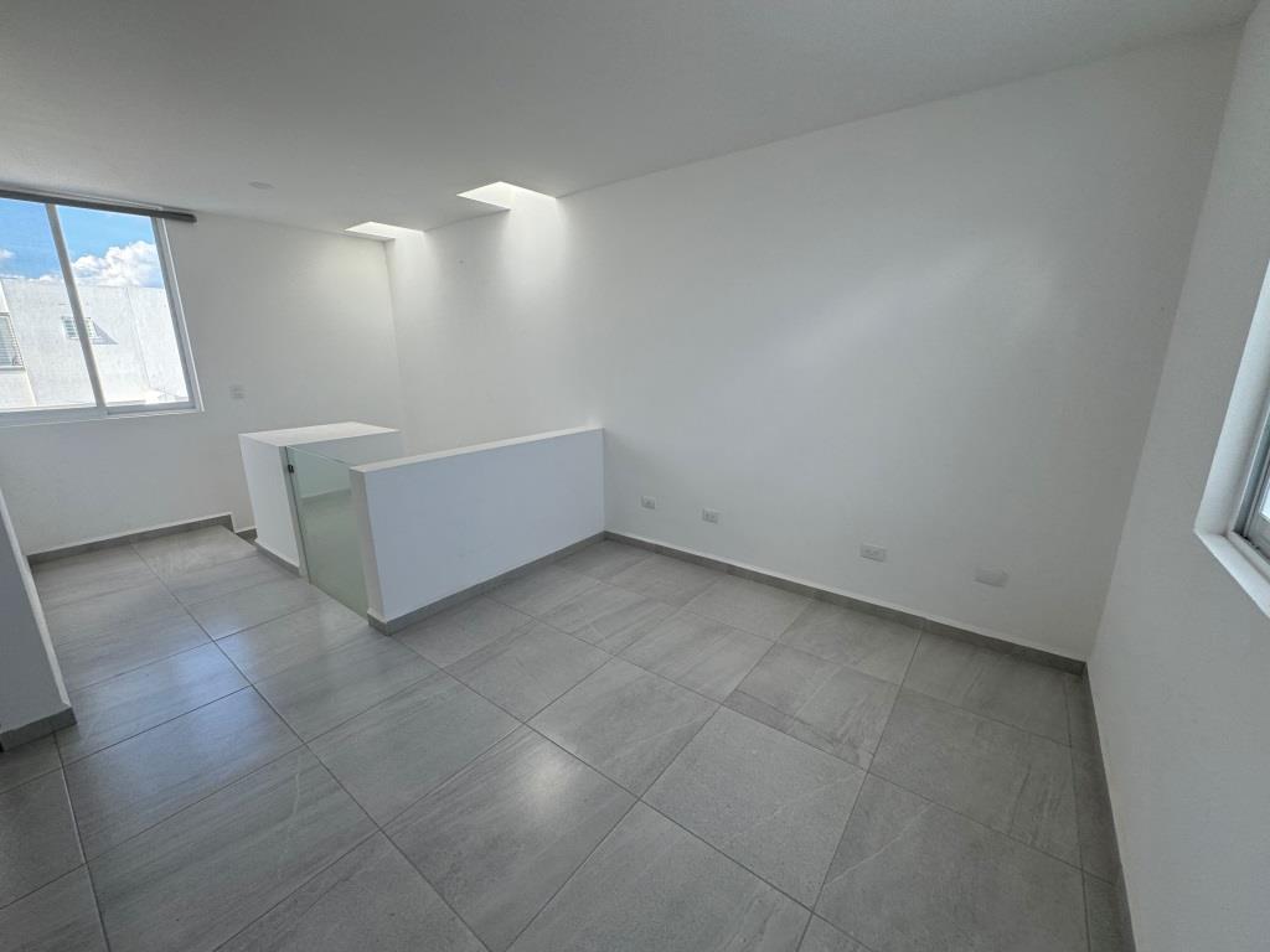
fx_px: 514
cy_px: 476
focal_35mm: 14
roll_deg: +0.2
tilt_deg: -9.8
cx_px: 635
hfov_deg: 102.1
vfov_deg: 85.7
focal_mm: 2.22
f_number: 2.2
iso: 40
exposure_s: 1/139
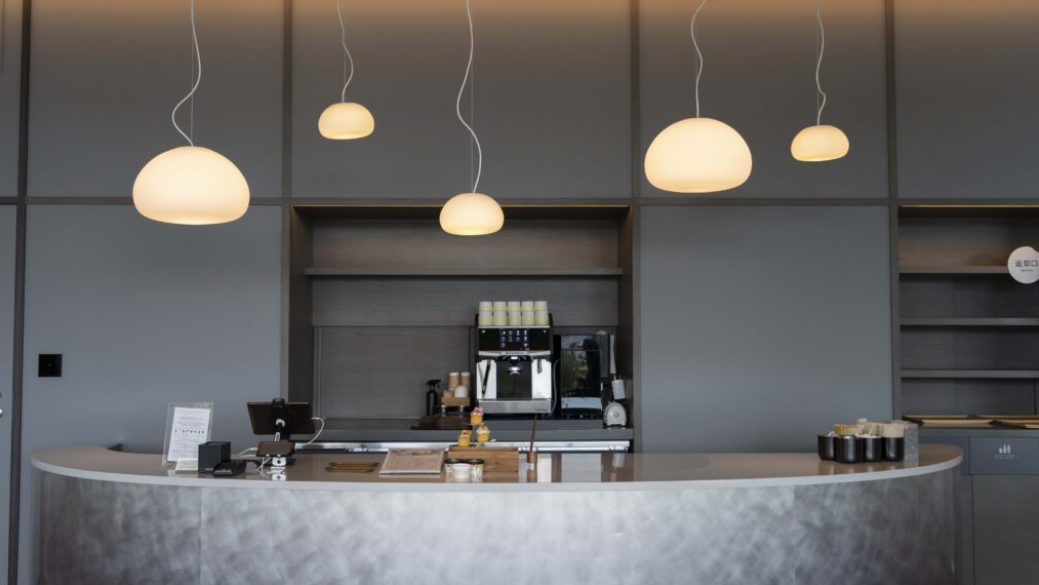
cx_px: 519
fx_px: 992
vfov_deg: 32.8
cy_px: 285
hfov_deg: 55.3
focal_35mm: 36
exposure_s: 1/160
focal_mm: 34
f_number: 4.5
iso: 640
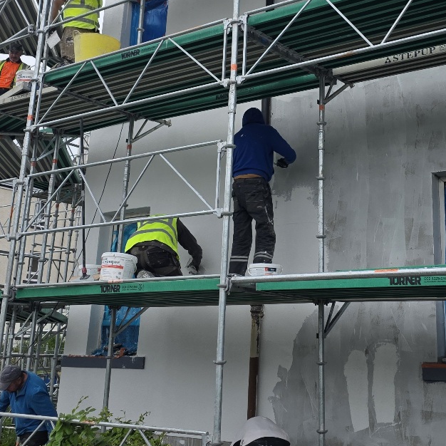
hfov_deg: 32.6
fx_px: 758
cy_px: 115
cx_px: 285
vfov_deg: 32.2
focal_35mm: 52
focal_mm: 6.3
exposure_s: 1/2000
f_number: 1.7
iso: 80
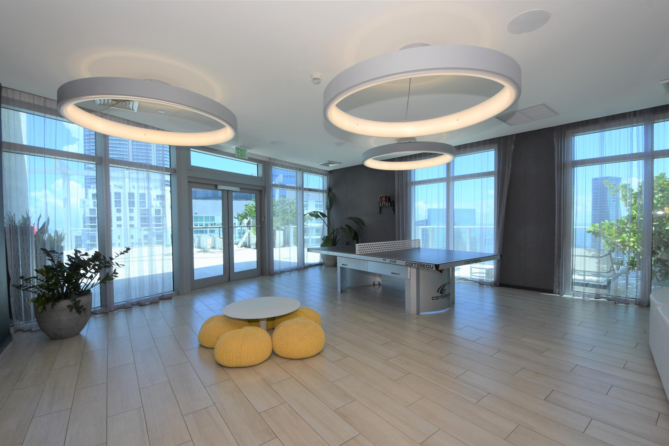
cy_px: 223
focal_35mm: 15
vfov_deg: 77.3
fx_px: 279
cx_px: 334
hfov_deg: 100.4
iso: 200
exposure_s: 1/200
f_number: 7.1
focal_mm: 10
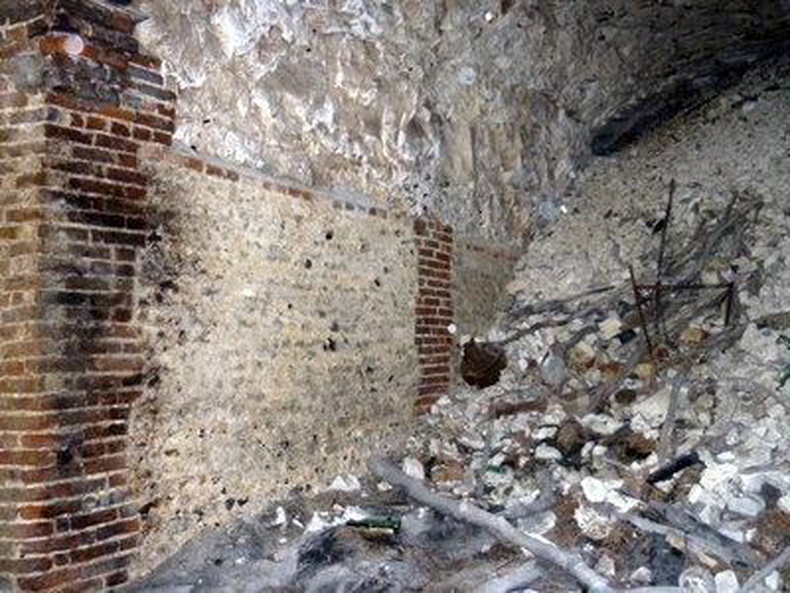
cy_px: 296
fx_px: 707
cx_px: 395
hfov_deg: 58.4
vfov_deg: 45.4
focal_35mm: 31
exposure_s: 1
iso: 500
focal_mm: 5.5
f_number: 2.8
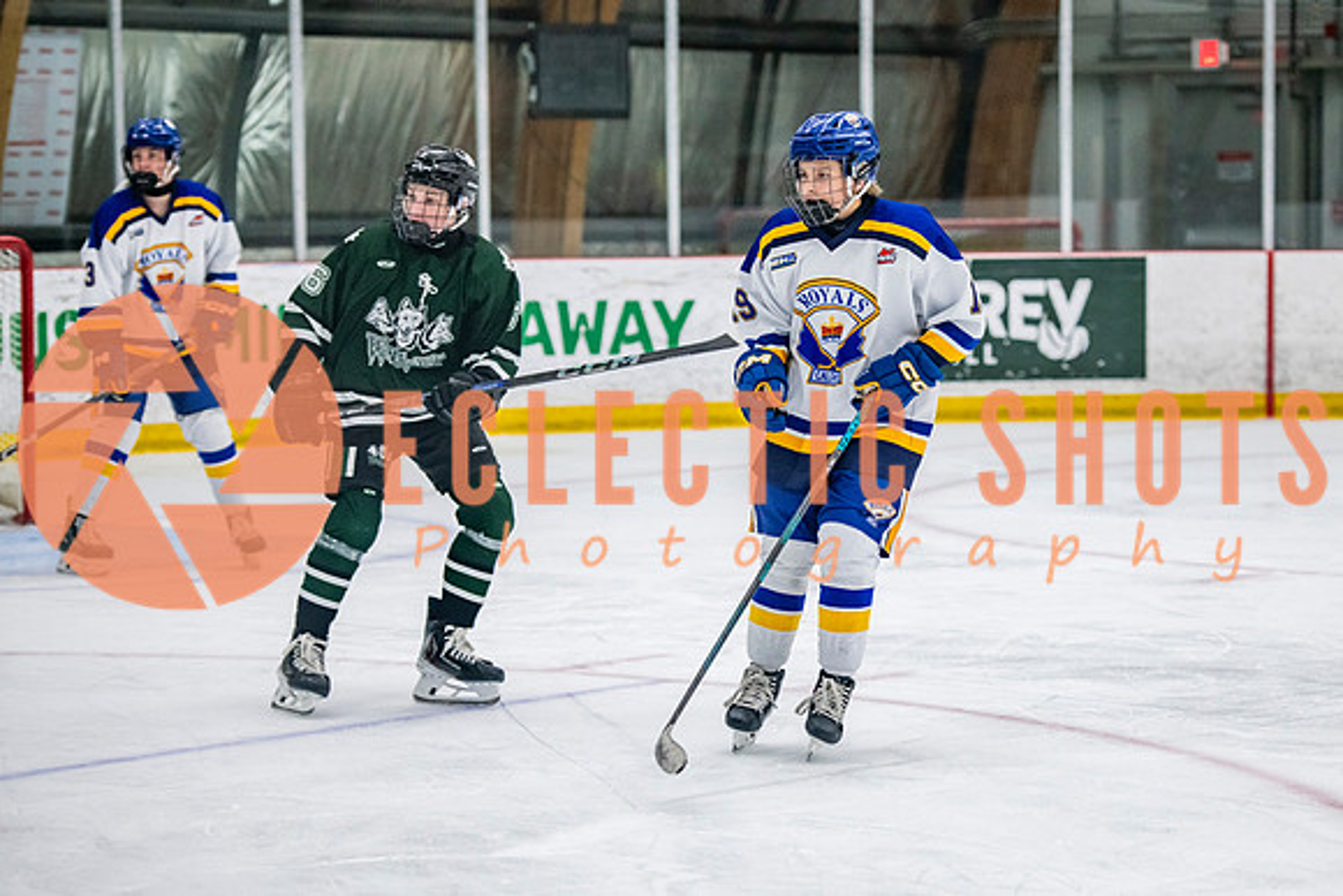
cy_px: 508
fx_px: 4717
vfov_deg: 10.9
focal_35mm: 126
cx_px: 806
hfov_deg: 16.2
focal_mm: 105
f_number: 3.2
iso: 2000
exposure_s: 1/640
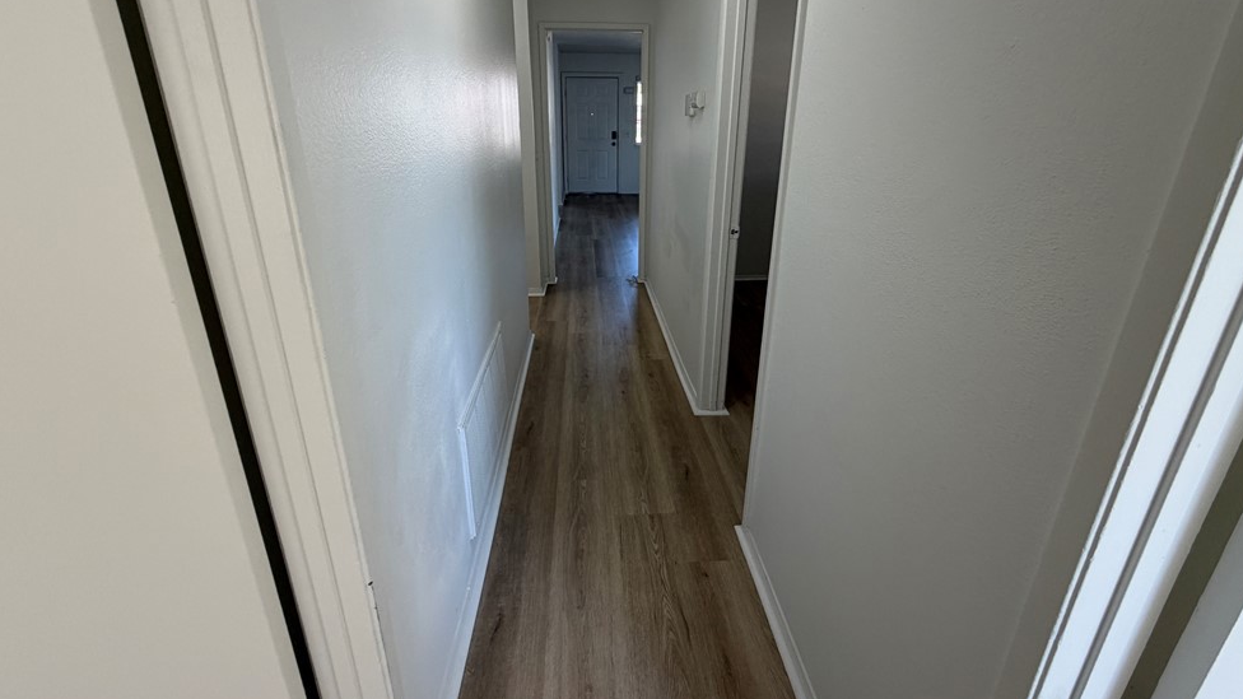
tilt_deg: -19.3
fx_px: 527
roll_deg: -0.4
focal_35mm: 16
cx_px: 628
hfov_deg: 99.4
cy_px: 289
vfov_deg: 66.6
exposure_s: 1/120
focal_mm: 2.22
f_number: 2.2
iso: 160
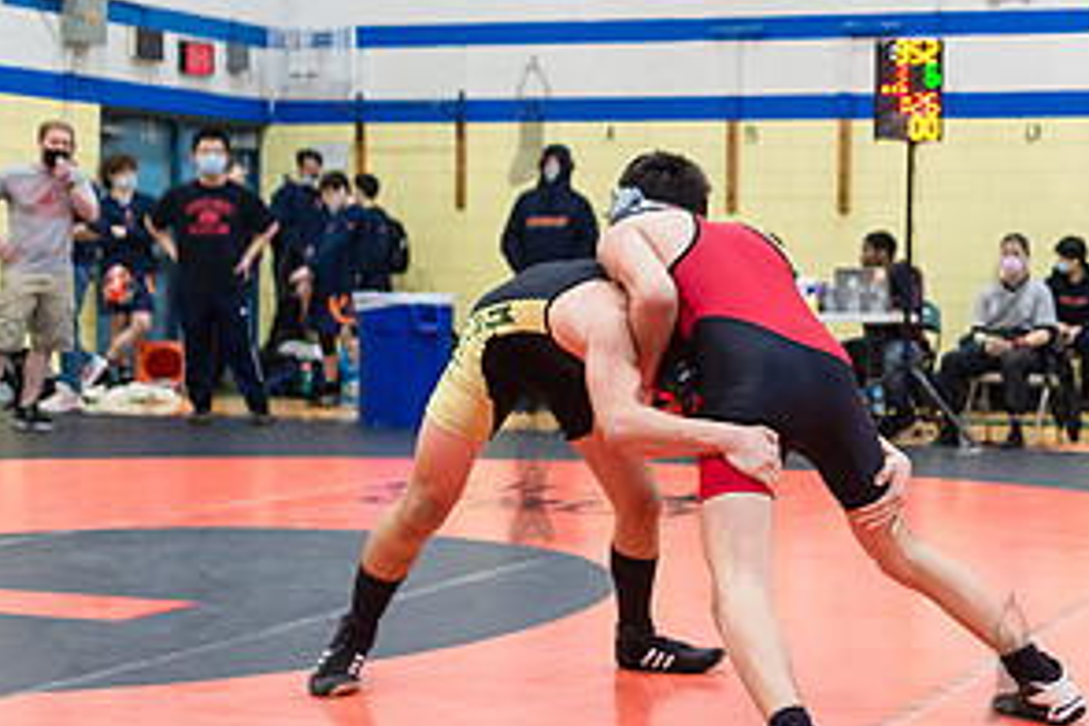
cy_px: 298
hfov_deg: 28.0
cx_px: 1008
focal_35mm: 69
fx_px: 2087
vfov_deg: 19.7
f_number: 3.5
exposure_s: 1/400
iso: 4000
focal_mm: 35
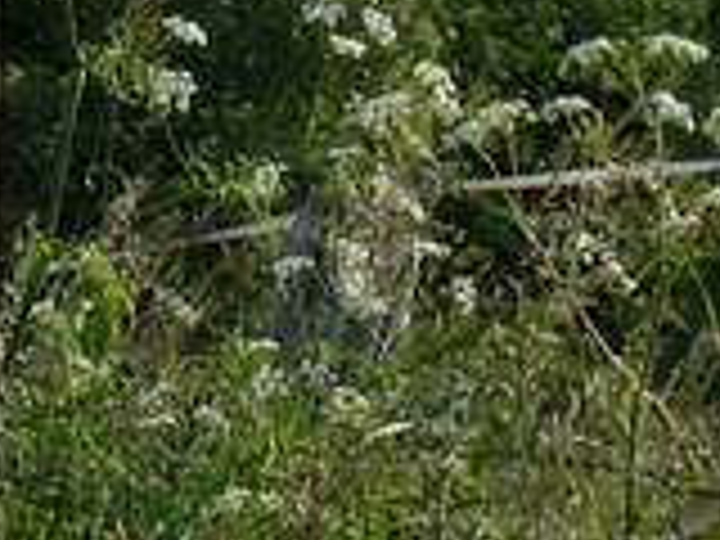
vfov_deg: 1.8
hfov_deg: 2.4
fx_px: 17347
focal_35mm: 834
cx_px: -144
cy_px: 500
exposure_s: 1/320
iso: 100
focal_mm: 41.9
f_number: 5.6
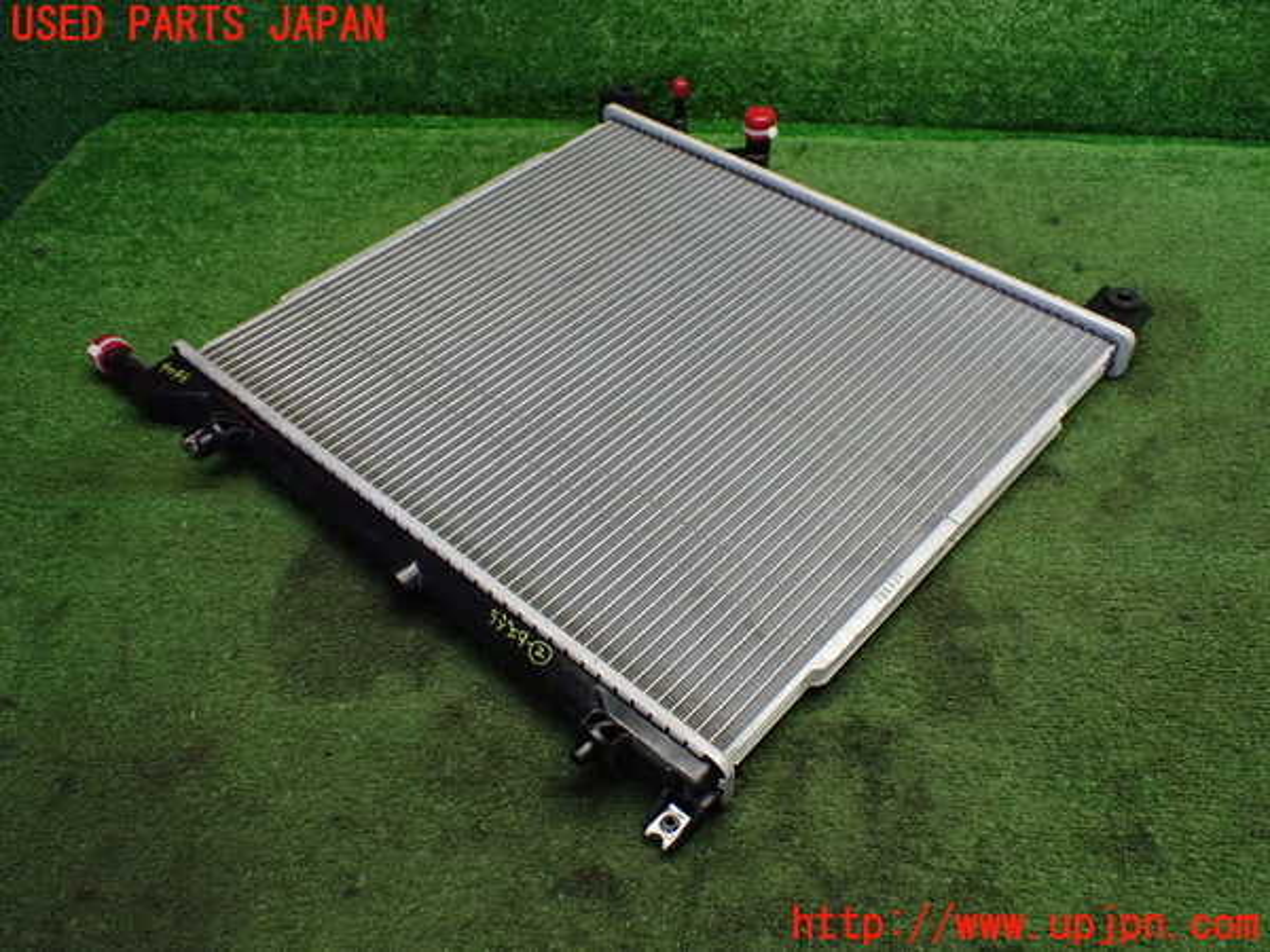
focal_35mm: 30
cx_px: 635
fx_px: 1101
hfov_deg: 60.0
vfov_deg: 46.8
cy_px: 476
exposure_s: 1/125
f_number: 2.3
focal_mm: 5.4
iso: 400
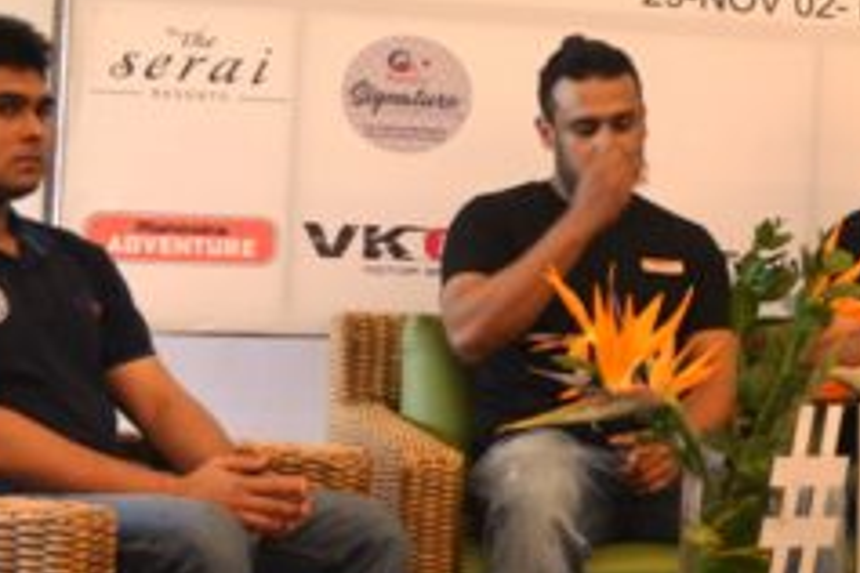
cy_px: 138
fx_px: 2198
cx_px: 744
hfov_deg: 21.7
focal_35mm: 92
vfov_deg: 14.8
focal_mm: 22
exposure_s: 1/60
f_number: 3.5
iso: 500
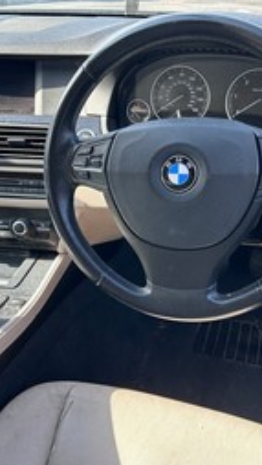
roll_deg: +2.5
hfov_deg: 30.4
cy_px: 234
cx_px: 147
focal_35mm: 39
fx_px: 481
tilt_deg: -33.8
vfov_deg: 51.6
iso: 50
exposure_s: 1/171
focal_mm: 5.7
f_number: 1.5
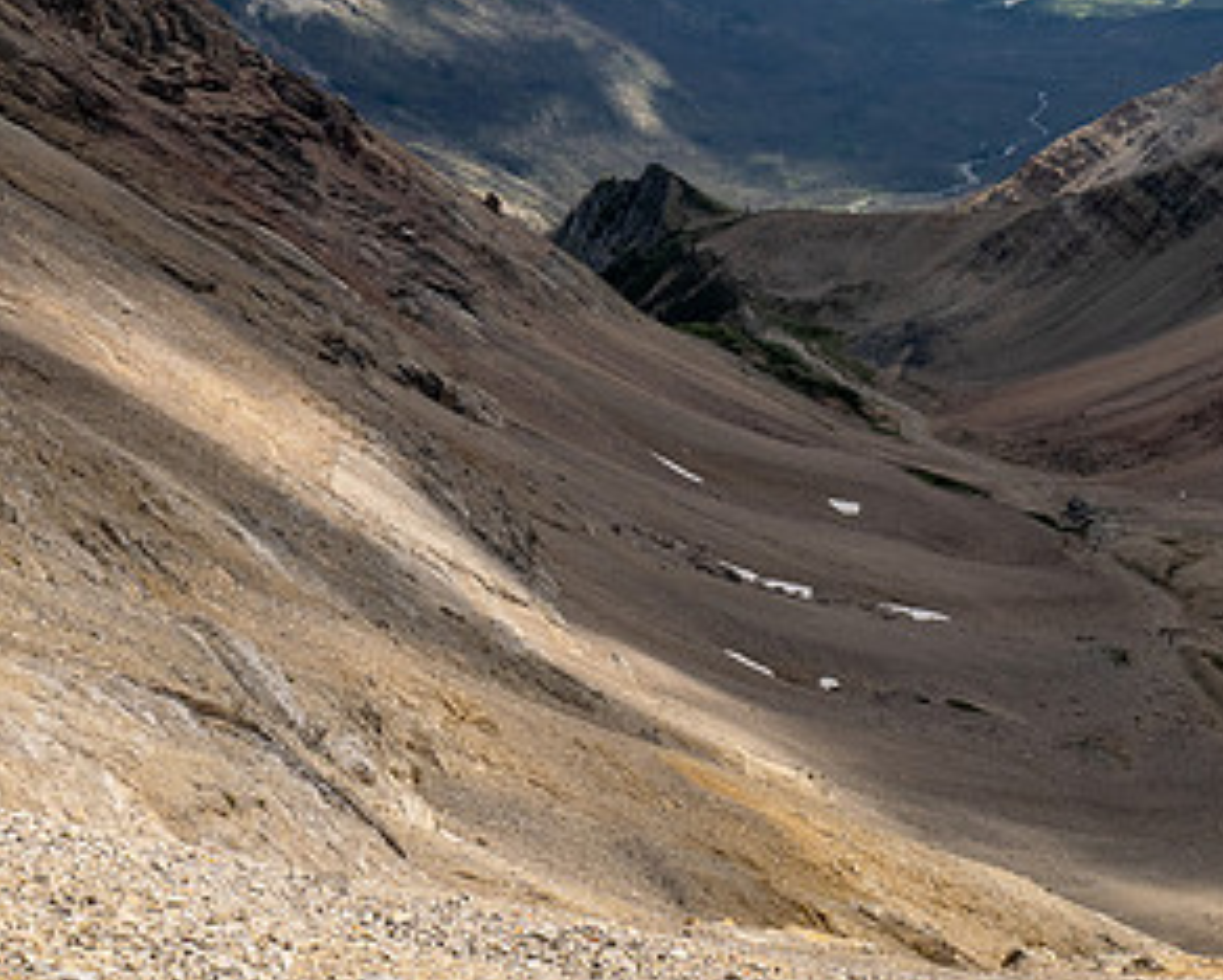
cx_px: 674
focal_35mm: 62
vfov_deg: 24.3
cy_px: 211
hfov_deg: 30.4
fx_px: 2246
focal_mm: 16
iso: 200
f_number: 8
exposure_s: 1/160
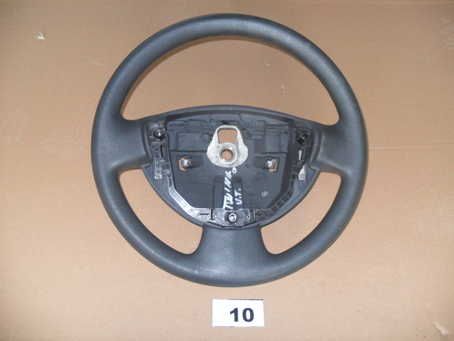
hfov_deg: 52.6
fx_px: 459
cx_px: 227
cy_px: 170
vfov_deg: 40.7
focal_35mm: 35
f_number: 3
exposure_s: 1/45
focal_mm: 6.3
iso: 200
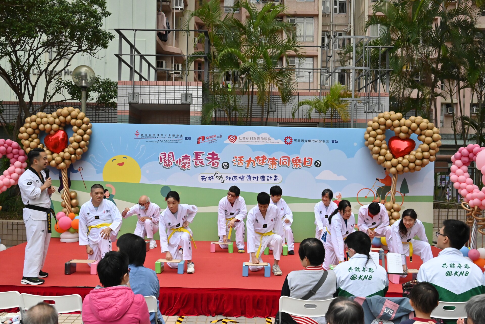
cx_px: 242
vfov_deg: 34.2
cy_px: 162
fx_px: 526
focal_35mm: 39
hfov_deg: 49.5
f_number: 8
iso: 4000
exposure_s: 1/6400
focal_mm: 39
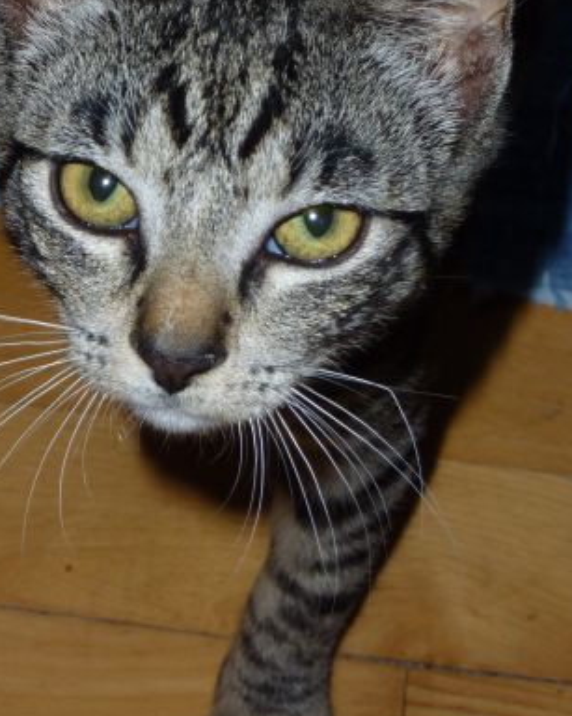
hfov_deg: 16.0
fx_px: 2032
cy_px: 192
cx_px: 231
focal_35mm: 96
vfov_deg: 19.8
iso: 100
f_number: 4
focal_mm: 10.3
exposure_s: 1/125
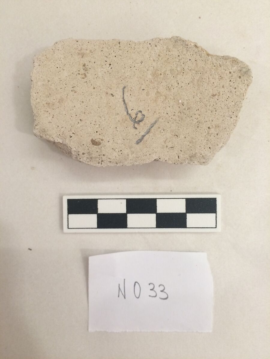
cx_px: 135
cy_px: 180
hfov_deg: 48.2
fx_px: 302
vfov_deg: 61.7
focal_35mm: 29
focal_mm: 4.15
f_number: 2.2
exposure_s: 1/30
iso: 80
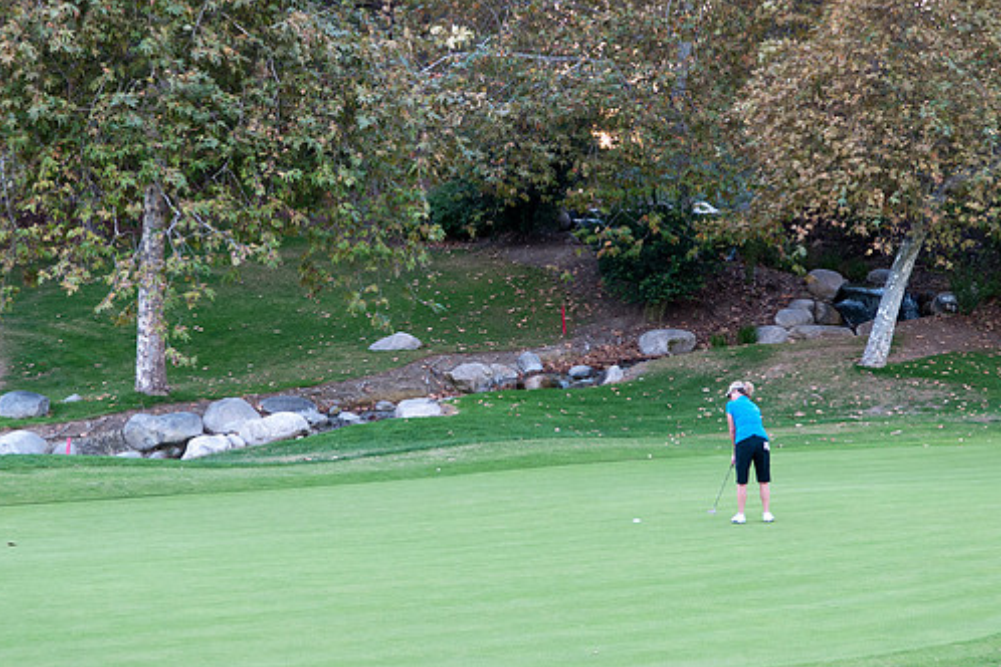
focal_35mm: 96
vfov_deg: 14.2
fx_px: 2669
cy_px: 385
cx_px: 509
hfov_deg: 21.2
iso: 640
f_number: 4.5
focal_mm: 55
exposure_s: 1/80
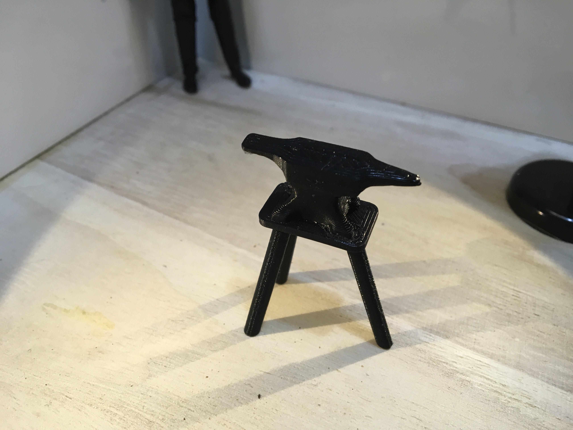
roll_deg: -2.2
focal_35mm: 29
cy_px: 215
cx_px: 286
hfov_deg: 61.7
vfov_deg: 48.2
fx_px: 480
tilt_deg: -39.0
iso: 64
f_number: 2.2
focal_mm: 4.15
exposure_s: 1/30
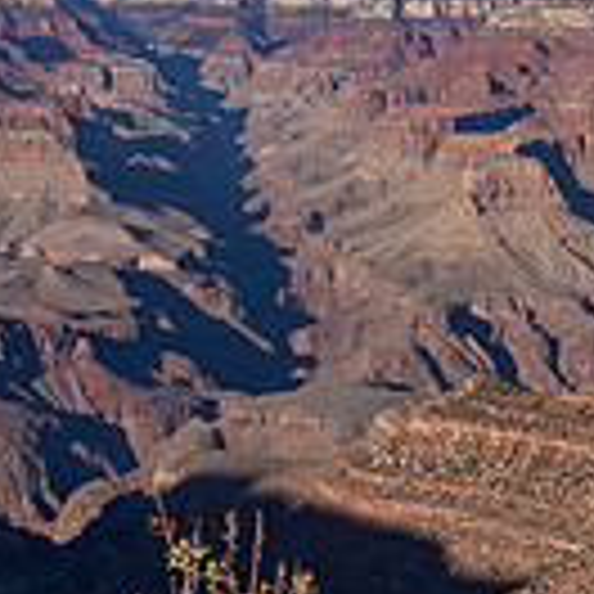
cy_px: 259
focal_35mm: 106
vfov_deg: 16.4
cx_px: 414
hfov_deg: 16.4
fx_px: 2058
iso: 800
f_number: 22
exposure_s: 1/320
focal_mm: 28
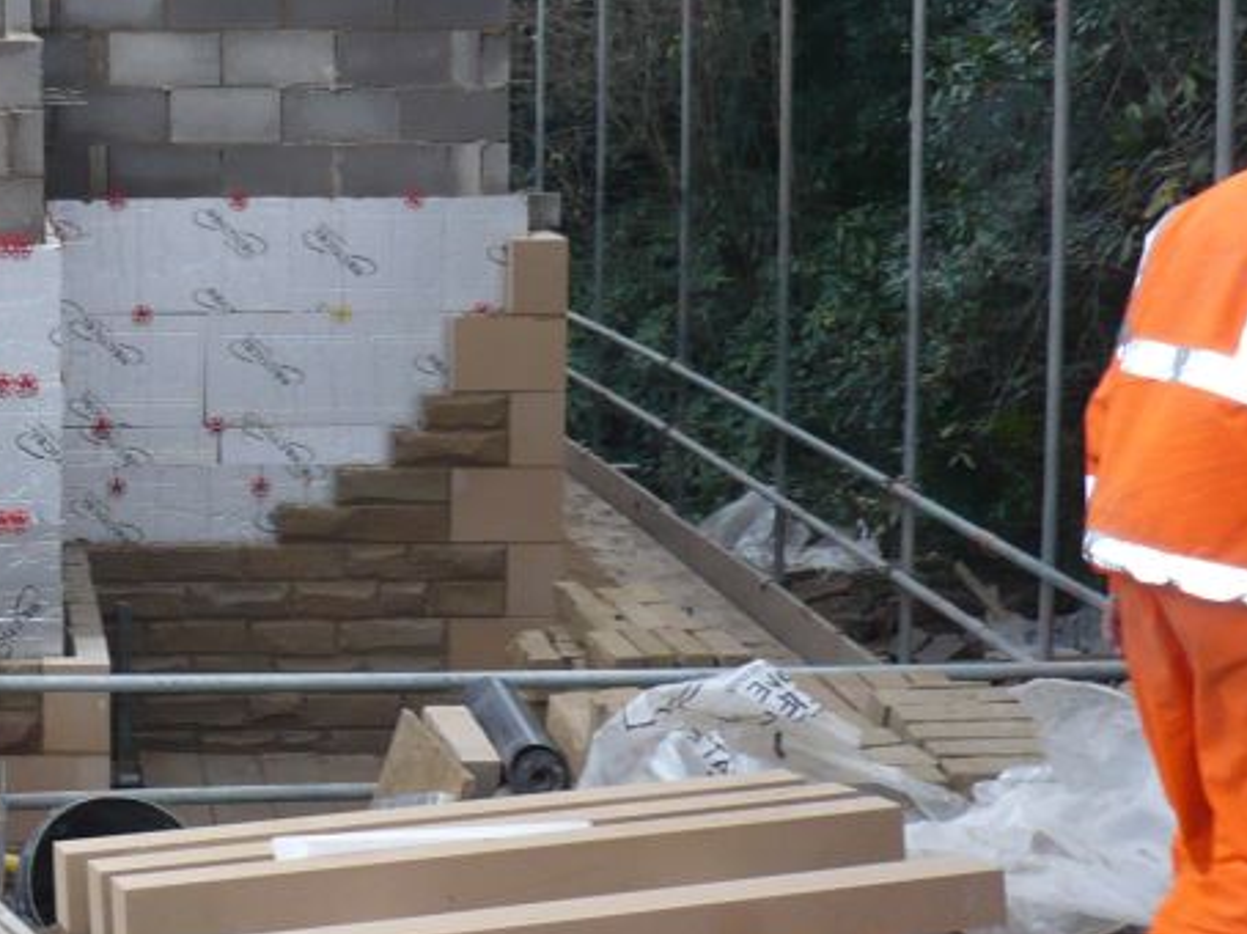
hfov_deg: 23.2
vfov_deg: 18.5
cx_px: -132
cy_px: 255
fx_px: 2844
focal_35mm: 79
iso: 100
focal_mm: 5.8
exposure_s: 1/250
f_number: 2.8
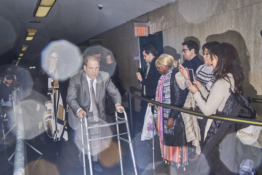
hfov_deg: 54.4
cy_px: 88
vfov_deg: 37.9
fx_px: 255
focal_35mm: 35
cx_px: 131
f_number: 11
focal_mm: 23
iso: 200
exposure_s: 1/125
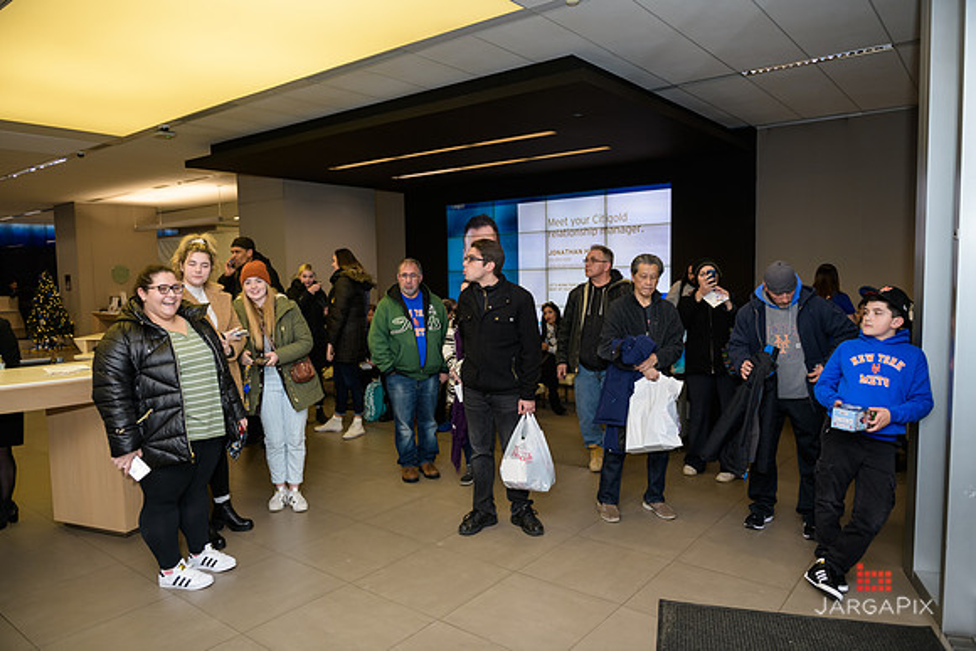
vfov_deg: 53.2
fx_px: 651
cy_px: 326
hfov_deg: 73.7
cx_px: 488
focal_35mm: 24
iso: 400
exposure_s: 1/125
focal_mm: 24
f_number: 3.2
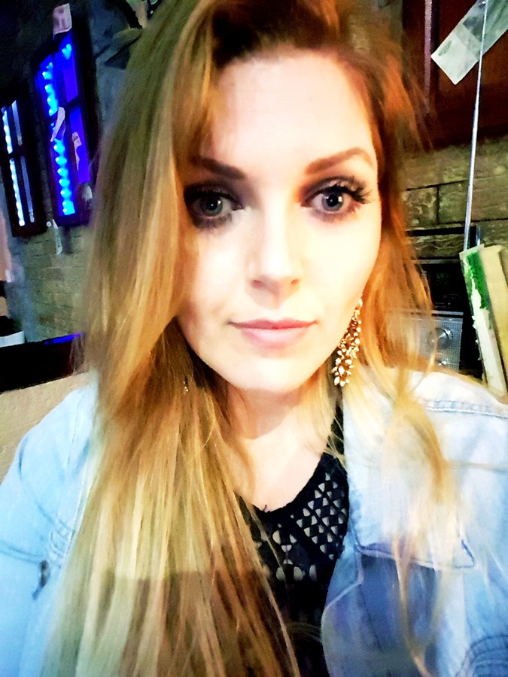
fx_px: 411
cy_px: 338
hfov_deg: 63.4
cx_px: 254
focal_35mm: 21
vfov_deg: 79.0
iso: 1000
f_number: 1.7
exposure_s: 1/25
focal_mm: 2.1
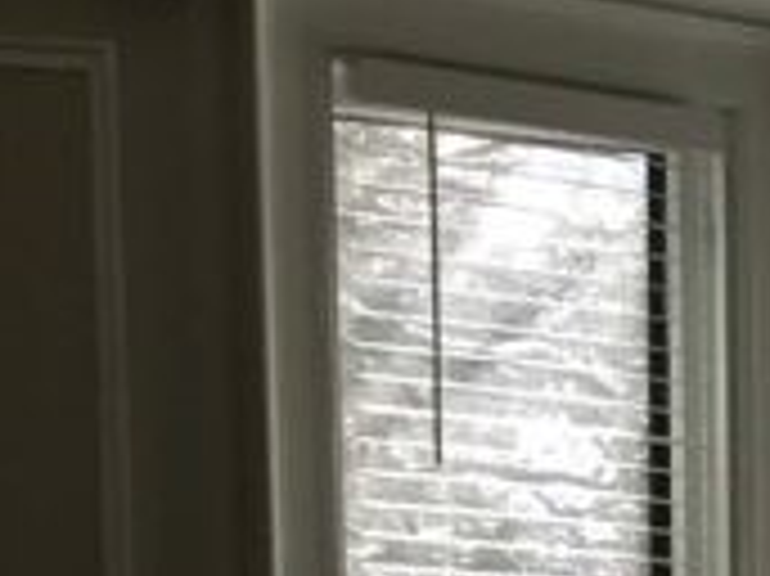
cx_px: 1355
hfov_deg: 11.0
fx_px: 3734
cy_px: 1426
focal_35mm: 168
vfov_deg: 8.1
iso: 20
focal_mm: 3.99
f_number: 1.8
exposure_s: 1/1041
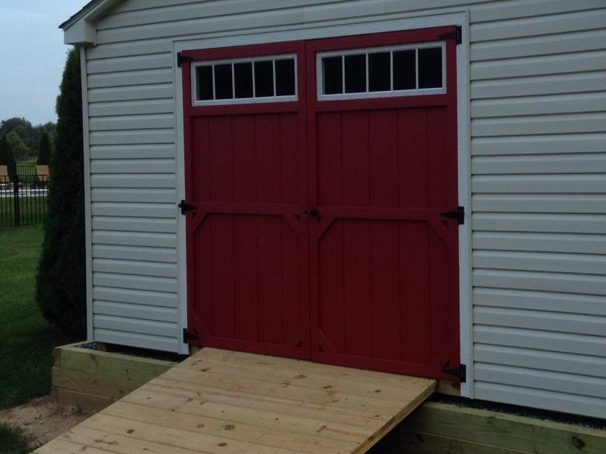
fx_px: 910
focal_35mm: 52
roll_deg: +0.3
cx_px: 442
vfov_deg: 28.0
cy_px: 191
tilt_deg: -1.5
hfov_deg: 36.1
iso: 80
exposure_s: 1/120
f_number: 2.4
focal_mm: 4.12
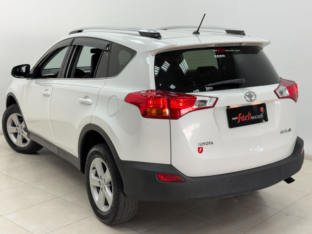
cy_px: 117
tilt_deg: -10.7
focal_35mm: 48
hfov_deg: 39.7
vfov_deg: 30.3
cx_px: 156
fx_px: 433
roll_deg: +0.0
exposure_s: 1/120
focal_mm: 6.76
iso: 64
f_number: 1.78
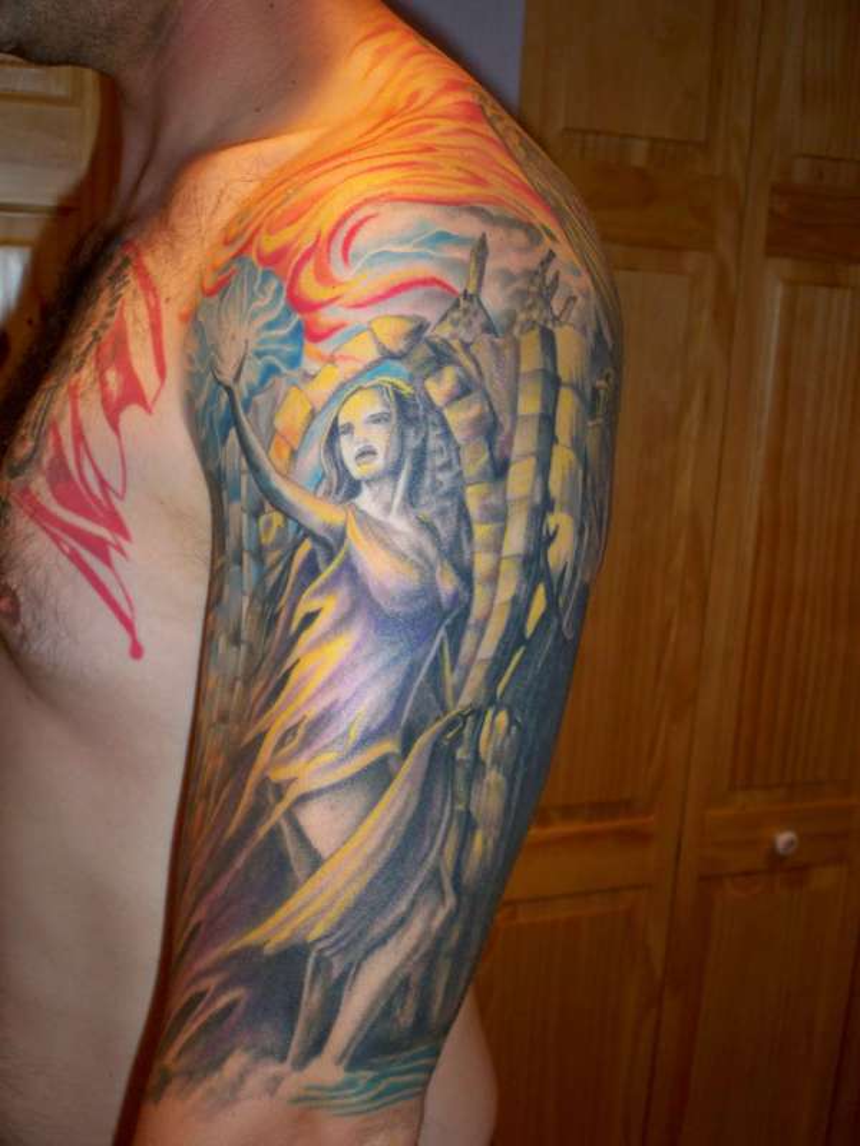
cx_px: 430
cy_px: 573
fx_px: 1458
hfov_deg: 32.9
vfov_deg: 42.9
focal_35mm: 44
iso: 200
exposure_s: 1/60
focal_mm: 7.8
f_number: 3.5
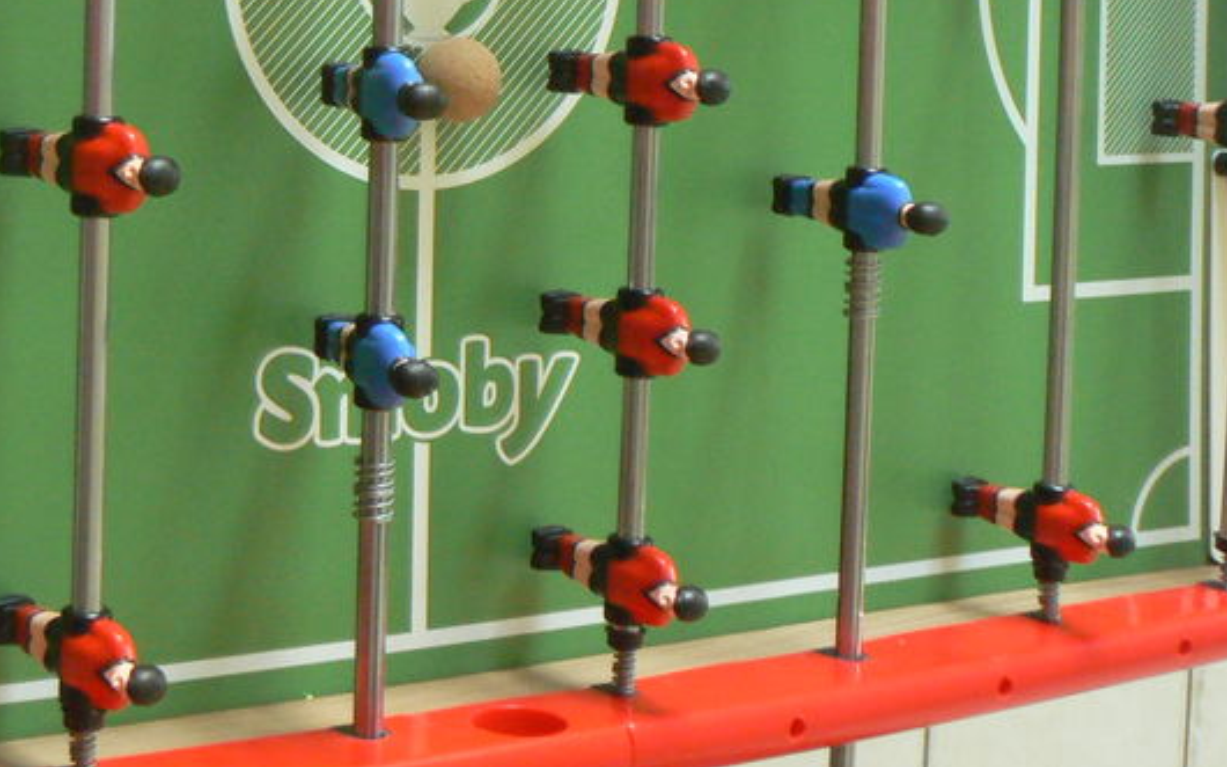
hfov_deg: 27.9
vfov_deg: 17.7
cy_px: 2
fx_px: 2407
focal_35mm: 72
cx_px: 220
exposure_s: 1/6
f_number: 2.8
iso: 200
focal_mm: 6
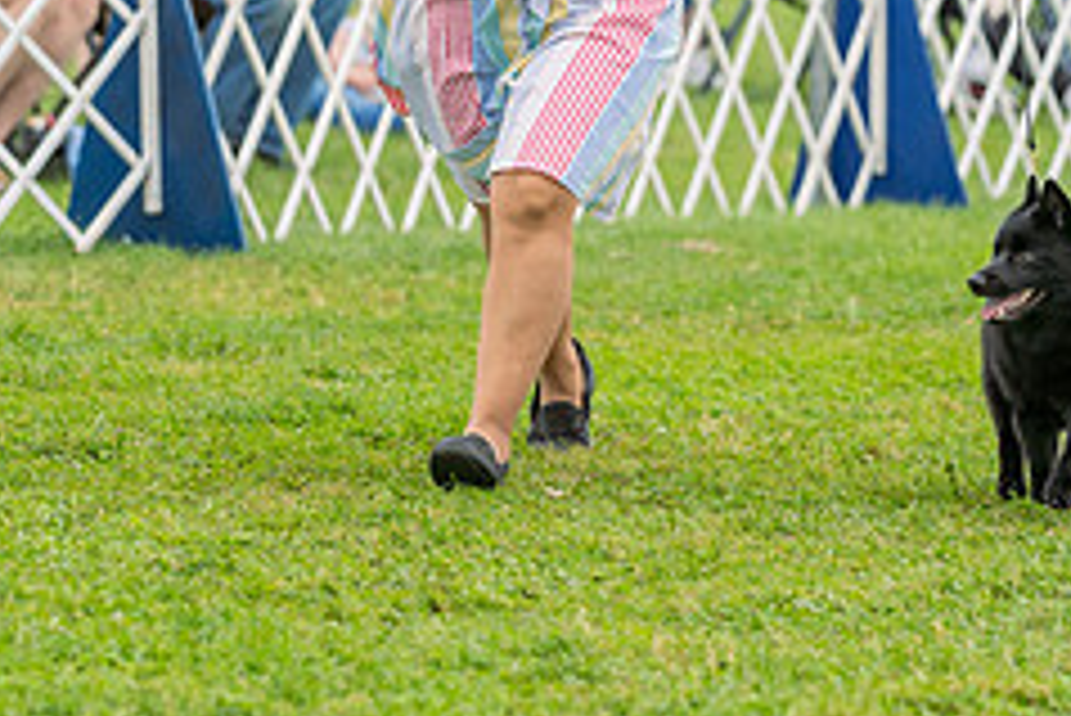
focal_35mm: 305
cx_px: 742
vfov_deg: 4.5
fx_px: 9079
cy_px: -101
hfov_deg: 6.7
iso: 400
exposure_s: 1/1250
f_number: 3.5
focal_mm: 125
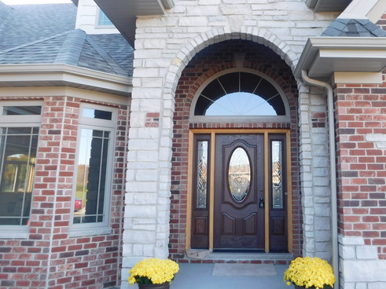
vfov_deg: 46.6
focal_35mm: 30
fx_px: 334
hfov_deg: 59.3
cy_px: 122
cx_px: 240
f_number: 3
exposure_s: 1/125
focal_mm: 4
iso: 125
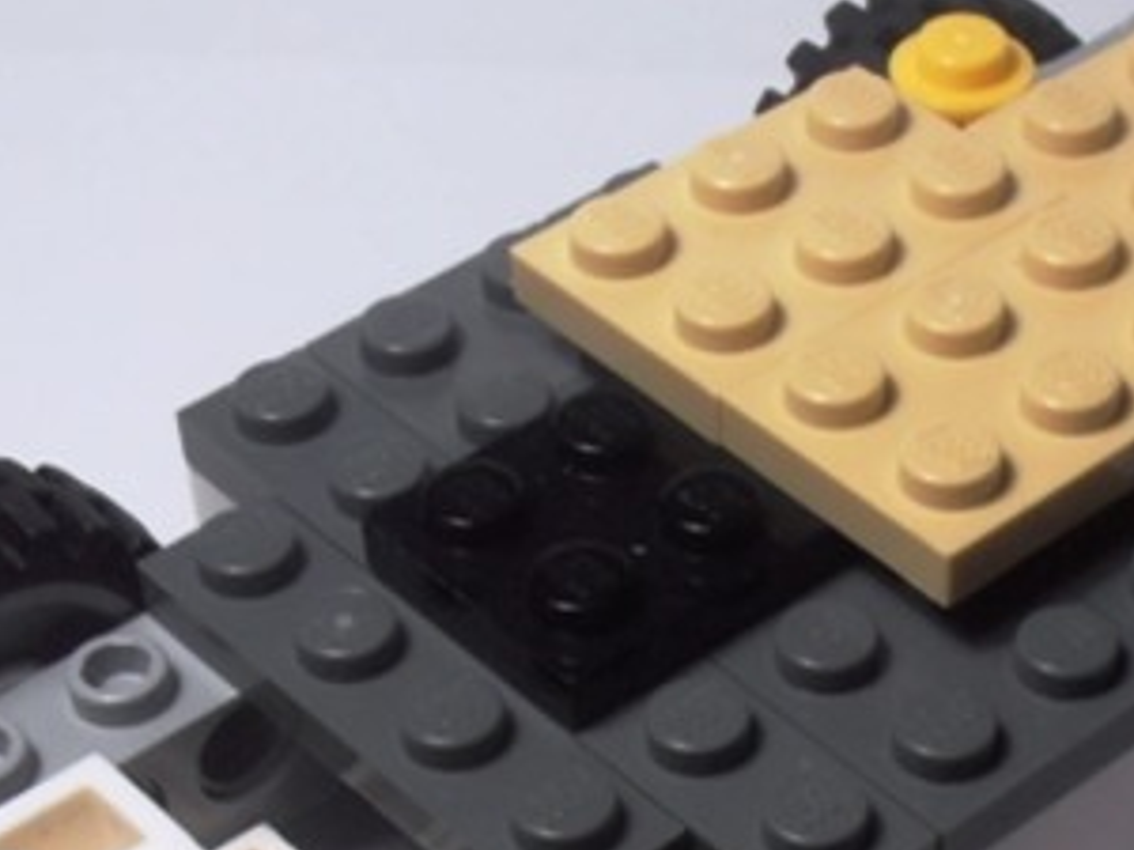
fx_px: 3636
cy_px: 1113
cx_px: 994
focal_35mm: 111
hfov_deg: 17.5
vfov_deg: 12.9
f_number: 3.9
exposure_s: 1/50
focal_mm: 6.61
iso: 80
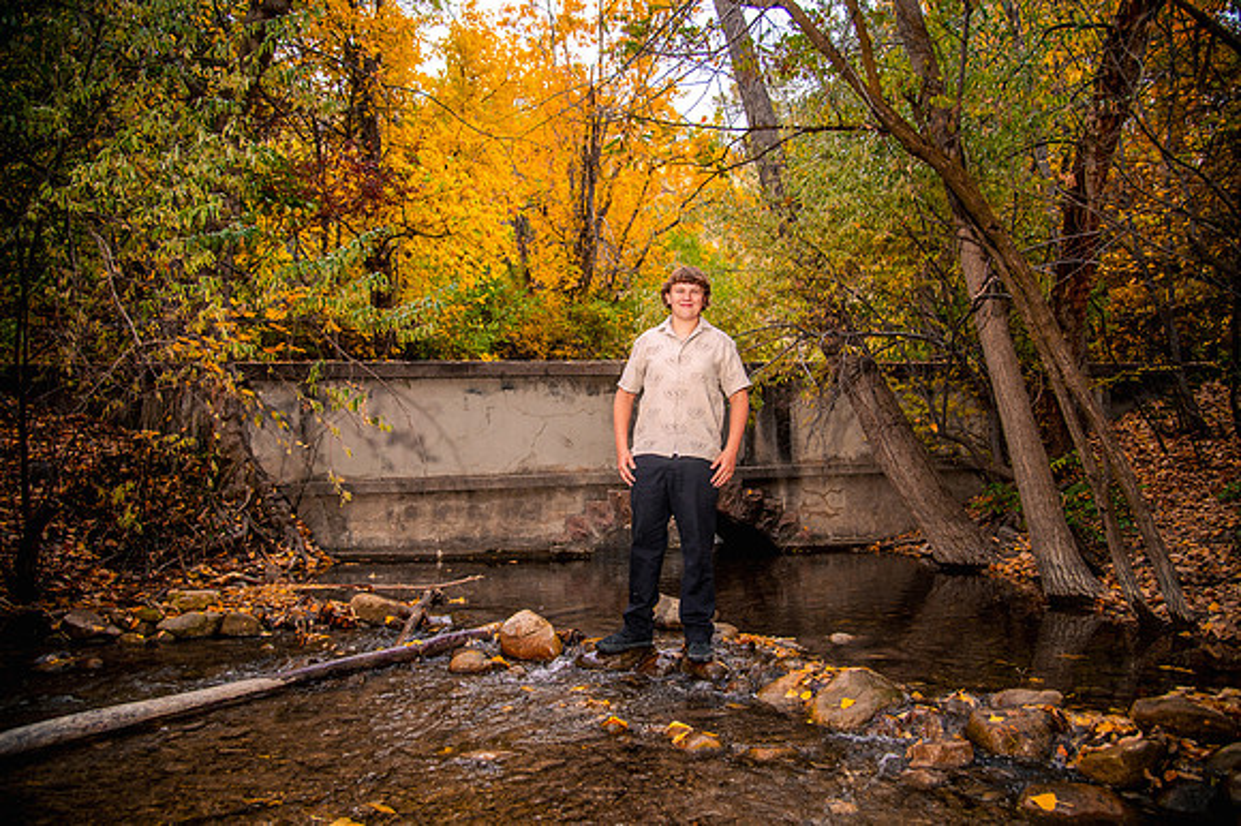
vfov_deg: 53.1
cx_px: 620
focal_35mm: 24
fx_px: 827
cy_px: 413
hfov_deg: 73.8
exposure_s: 1/80
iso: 1250
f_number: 4
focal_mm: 24
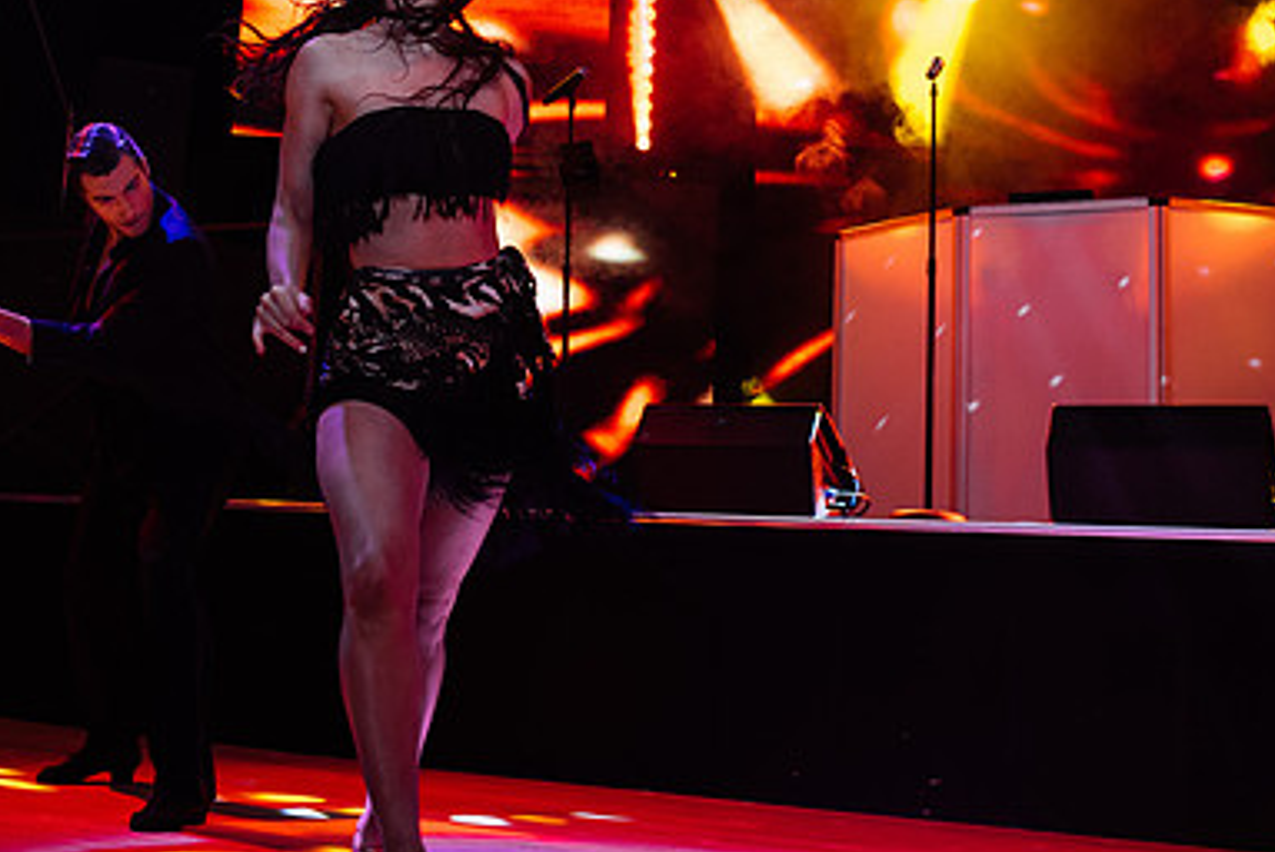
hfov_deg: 37.3
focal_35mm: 53
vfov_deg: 25.3
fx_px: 1878
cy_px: 221
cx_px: 496
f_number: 4.5
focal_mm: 35
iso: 1600
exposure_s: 1/200
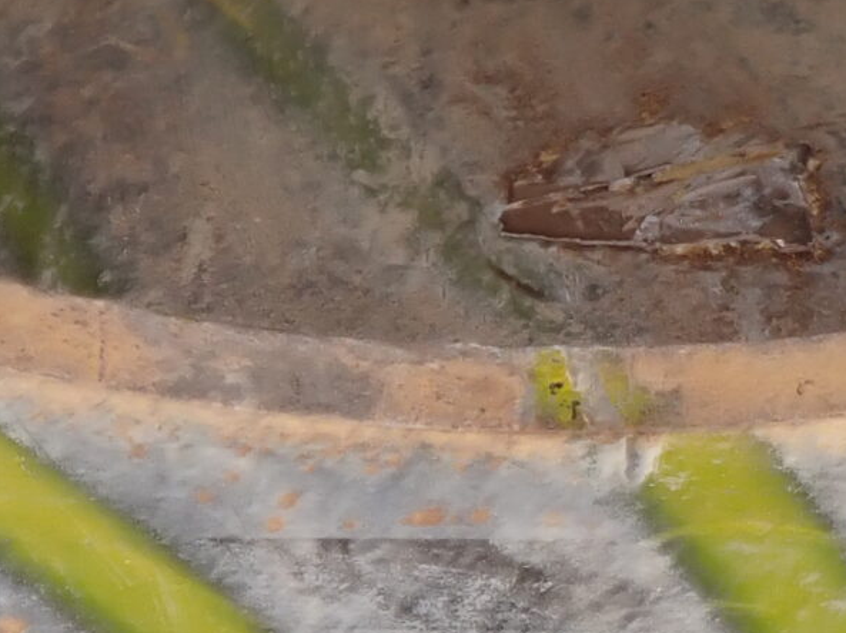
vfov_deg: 13.6
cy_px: 117
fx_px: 2638
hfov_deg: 18.2
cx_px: 496
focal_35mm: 108
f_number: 5.6
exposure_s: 1/30
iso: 100
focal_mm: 4.5
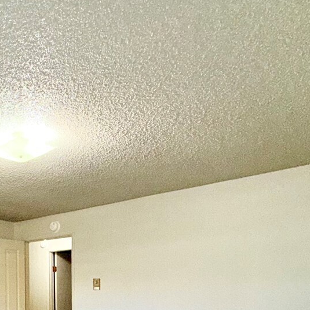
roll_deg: +0.5
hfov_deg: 41.2
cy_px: 291
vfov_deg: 40.7
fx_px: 375
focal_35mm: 37
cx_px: 27
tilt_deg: +0.1
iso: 80
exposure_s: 1/122
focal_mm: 2.22
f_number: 2.2
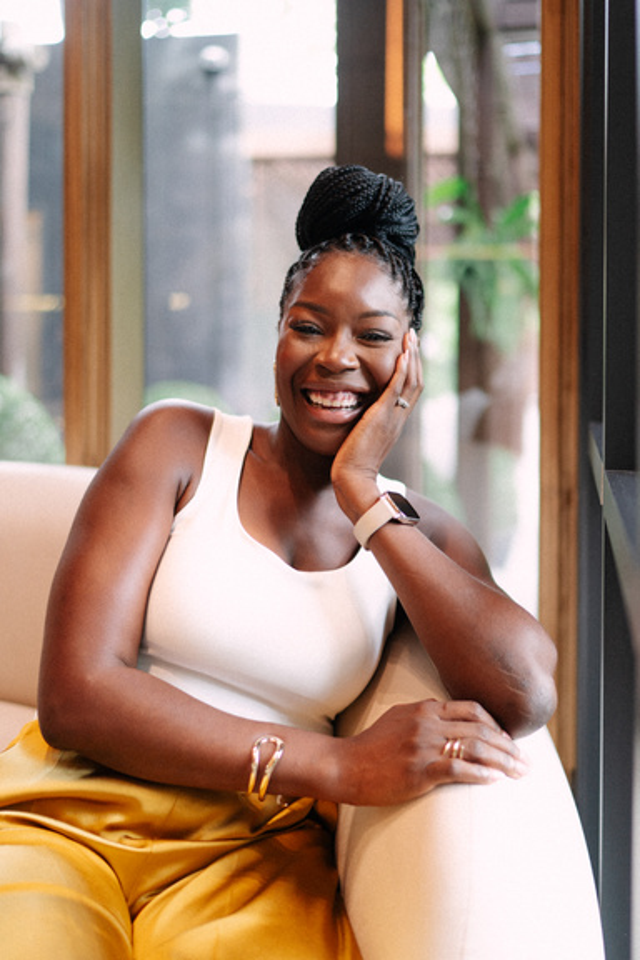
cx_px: 320
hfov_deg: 37.9
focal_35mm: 35
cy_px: 480
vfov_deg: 54.4
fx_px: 933
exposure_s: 1/200
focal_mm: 35
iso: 400
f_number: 1.4
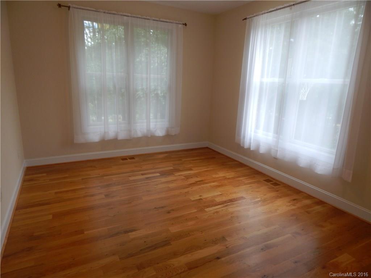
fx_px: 236
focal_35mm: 22
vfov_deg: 61.1
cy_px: 139
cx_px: 186
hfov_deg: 76.4
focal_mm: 4
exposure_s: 1/60
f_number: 3
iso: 125
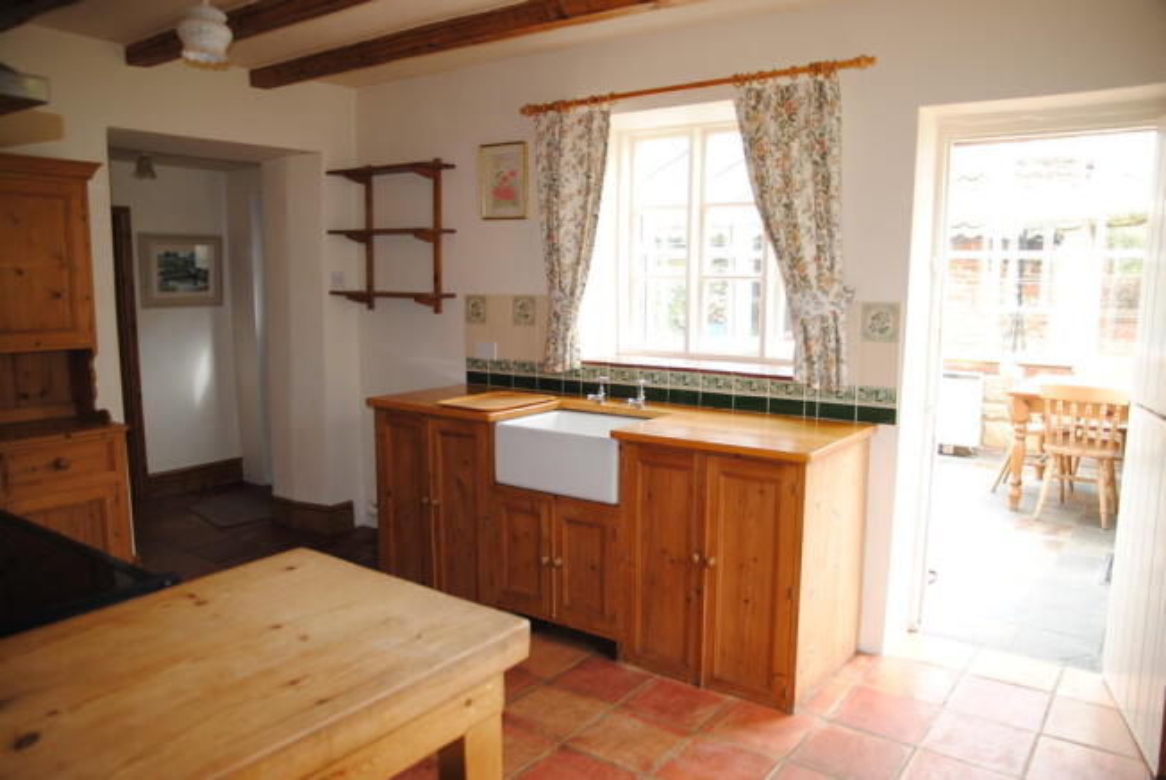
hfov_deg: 70.4
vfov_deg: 50.5
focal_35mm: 26
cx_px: 583
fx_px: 827
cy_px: 390
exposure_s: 1/100
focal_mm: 17
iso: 200
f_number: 2.8
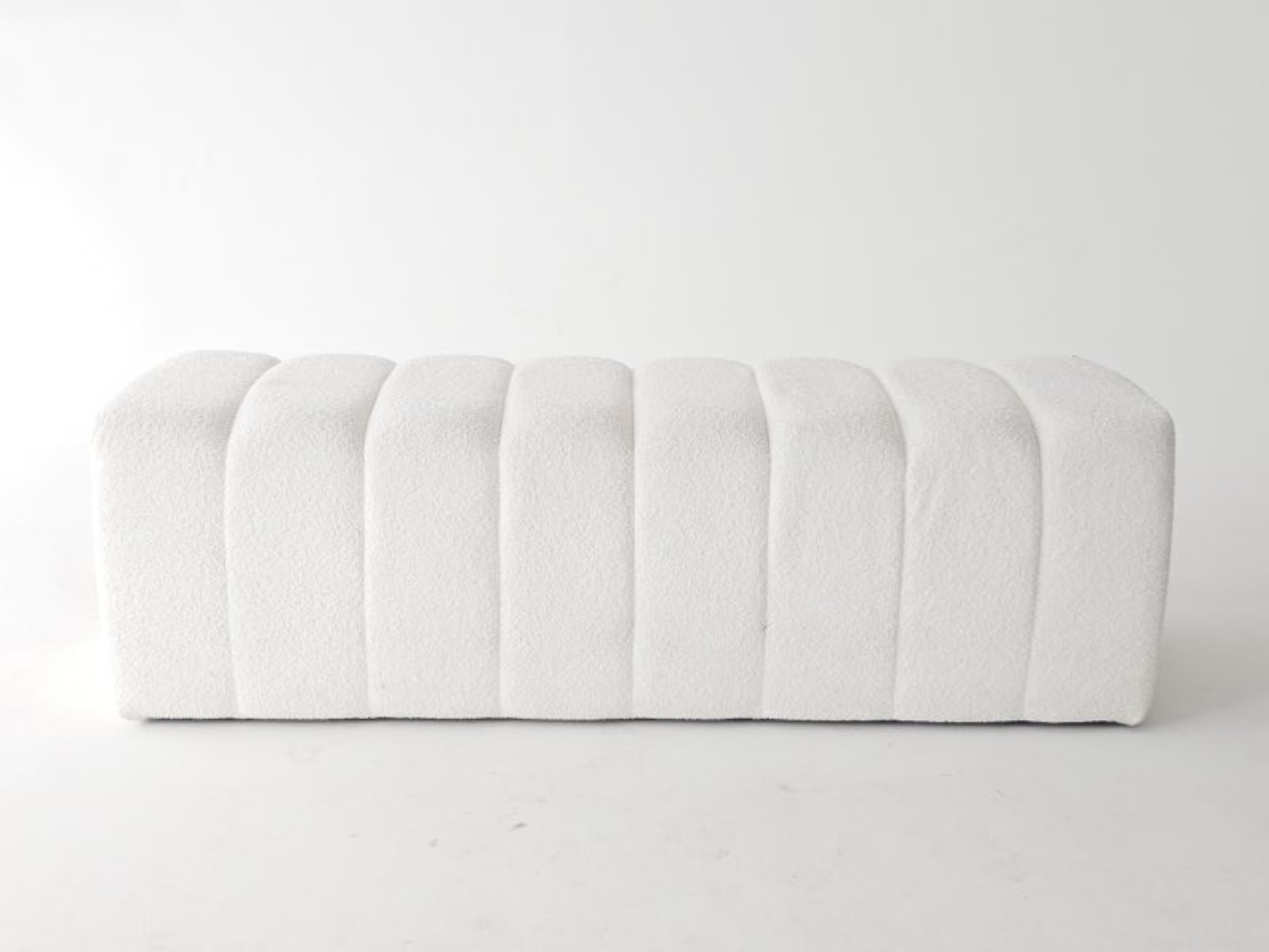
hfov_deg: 73.9
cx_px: 634
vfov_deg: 58.9
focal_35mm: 23
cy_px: 476
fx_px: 843
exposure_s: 1/50
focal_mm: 6.3
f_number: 1.7
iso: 64
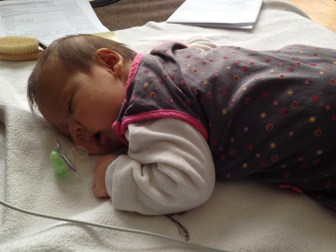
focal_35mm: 33
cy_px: 126
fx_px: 320
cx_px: 168
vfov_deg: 42.9
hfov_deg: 55.4
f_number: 2.4
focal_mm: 4.13
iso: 64
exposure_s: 1/40
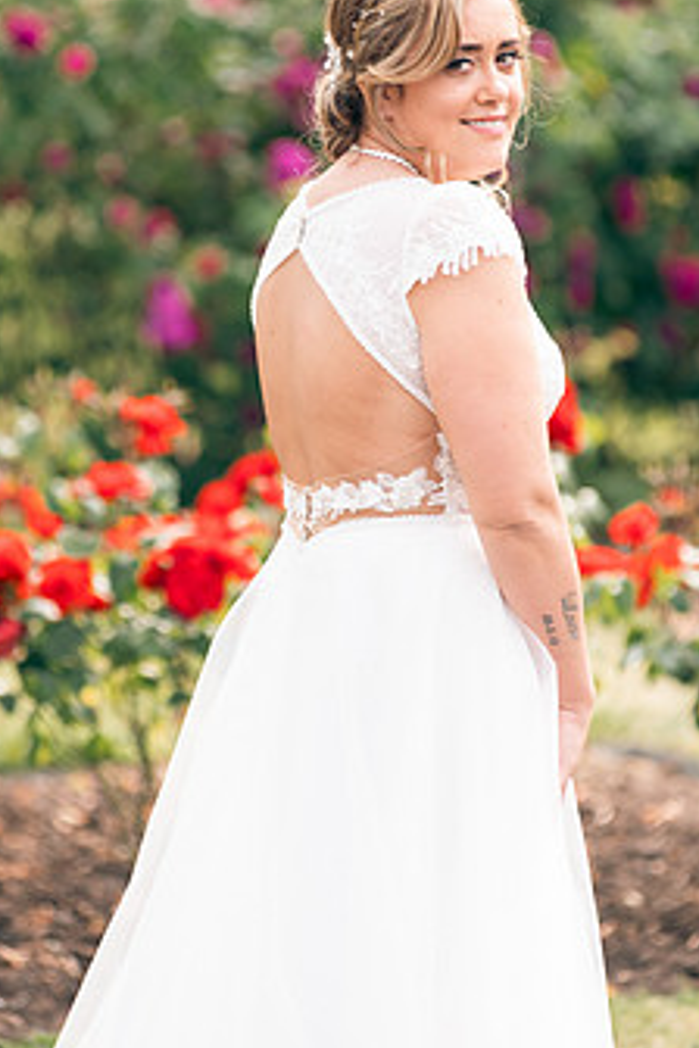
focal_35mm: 268
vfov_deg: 7.7
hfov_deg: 5.1
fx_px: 7805
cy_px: 452
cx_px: 396
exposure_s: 1/250
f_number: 3.5
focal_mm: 200
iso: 80
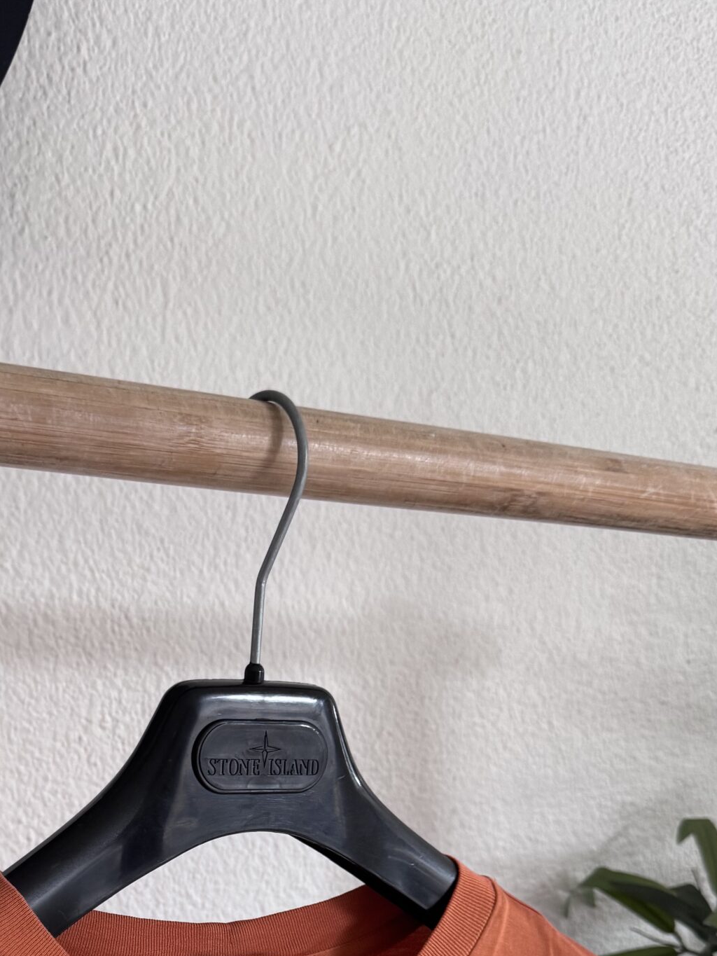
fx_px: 1243
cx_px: 179
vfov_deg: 38.8
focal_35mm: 45
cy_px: 882
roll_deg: -1.0
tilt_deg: -5.7
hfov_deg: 31.6
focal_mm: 6.76
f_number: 1.78
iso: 250
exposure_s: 1/49
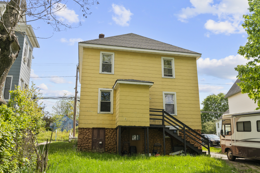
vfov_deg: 38.9
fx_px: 246
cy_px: 89
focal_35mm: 34
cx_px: 142
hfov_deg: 55.7
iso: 200
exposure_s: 1/80
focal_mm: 30
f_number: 8
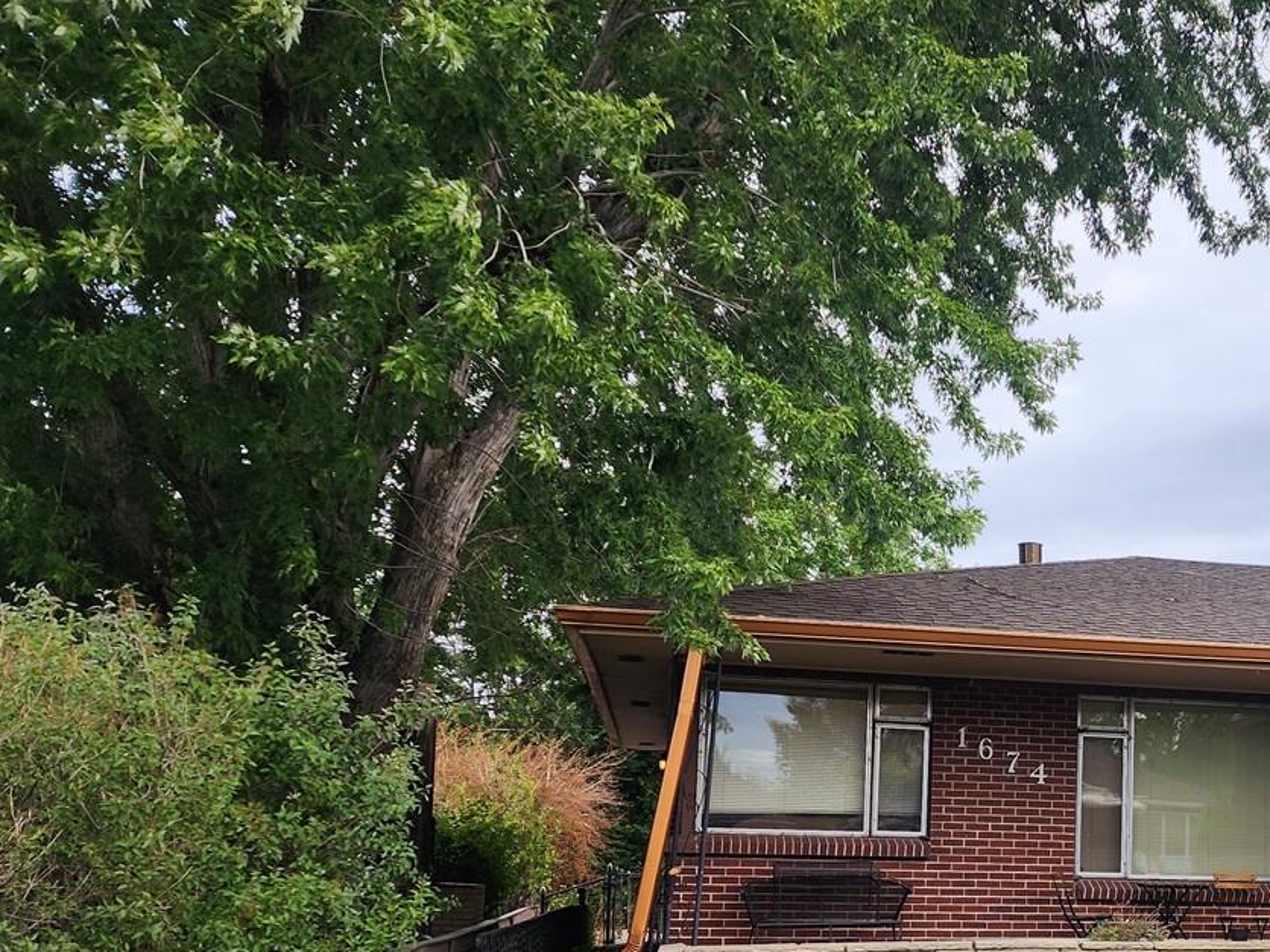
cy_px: 771
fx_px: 1614
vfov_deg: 31.9
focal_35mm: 44
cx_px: 1162
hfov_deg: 39.6
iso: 12
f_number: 1.8
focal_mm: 6.4
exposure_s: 1/709
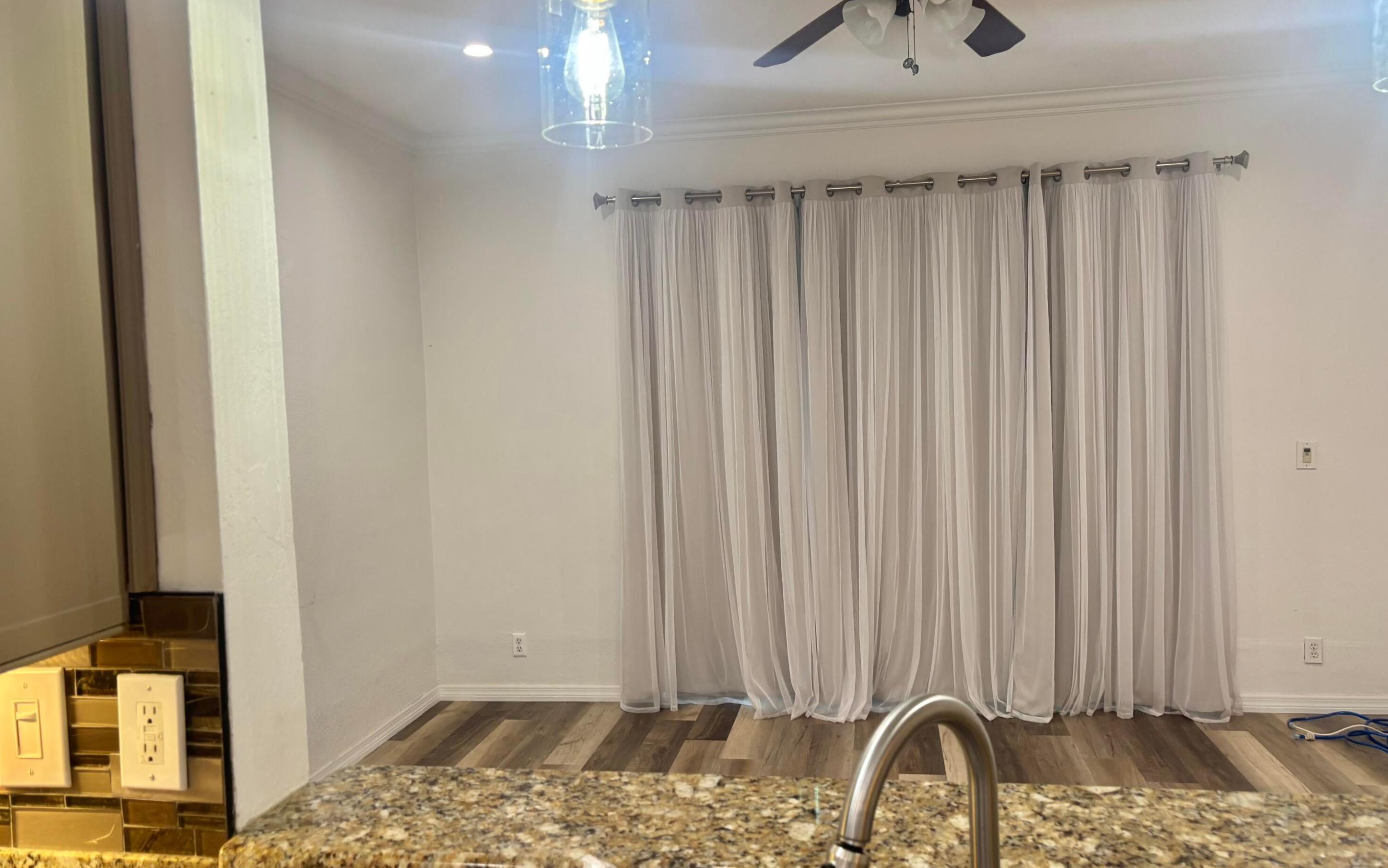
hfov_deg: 66.5
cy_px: 423
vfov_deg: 44.5
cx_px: 699
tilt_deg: -3.7
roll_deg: +2.2
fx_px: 1059
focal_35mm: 28
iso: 125
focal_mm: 5.96
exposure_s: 1/60
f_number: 1.6
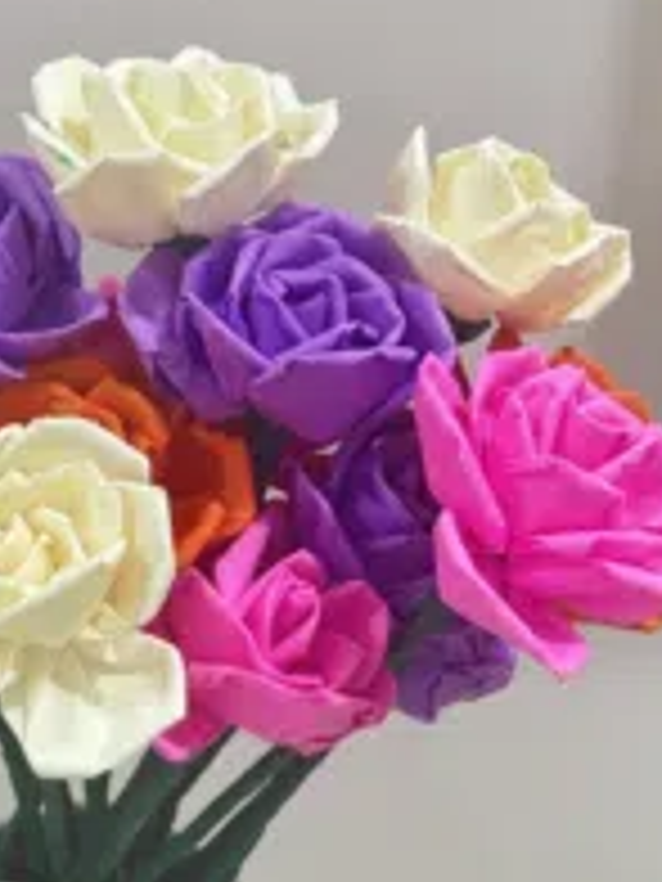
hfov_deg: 14.9
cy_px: 886
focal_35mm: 98
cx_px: 54
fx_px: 2499
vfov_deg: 19.4
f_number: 1.78
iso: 200
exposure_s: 1/50
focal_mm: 6.76
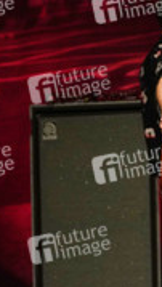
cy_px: 125
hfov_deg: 2.8
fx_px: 3337
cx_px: 251
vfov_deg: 4.9
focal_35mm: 438
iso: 1600
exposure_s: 1/100
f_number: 5.6
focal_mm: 166
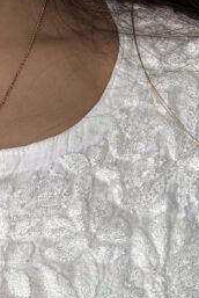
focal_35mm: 98
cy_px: 490
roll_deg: -3.0
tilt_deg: -26.1
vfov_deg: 17.8
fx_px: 810
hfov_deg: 13.4
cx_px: -67
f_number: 1.6
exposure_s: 1/129
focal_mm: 5.96
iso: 32
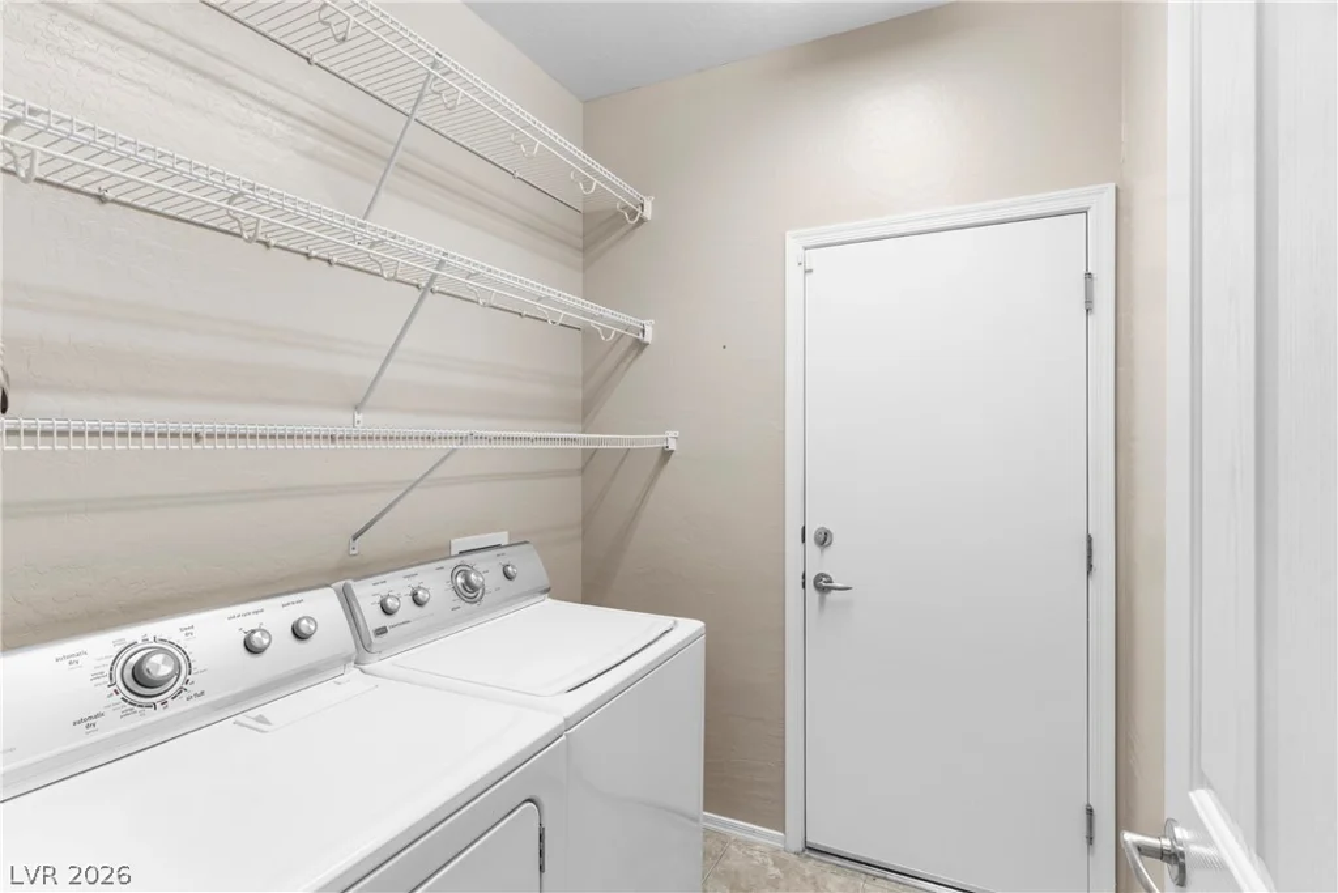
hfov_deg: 90.0
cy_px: 446
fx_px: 669
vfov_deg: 67.4
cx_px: 669
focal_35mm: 18
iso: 400
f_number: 8
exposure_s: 1/8
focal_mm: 18
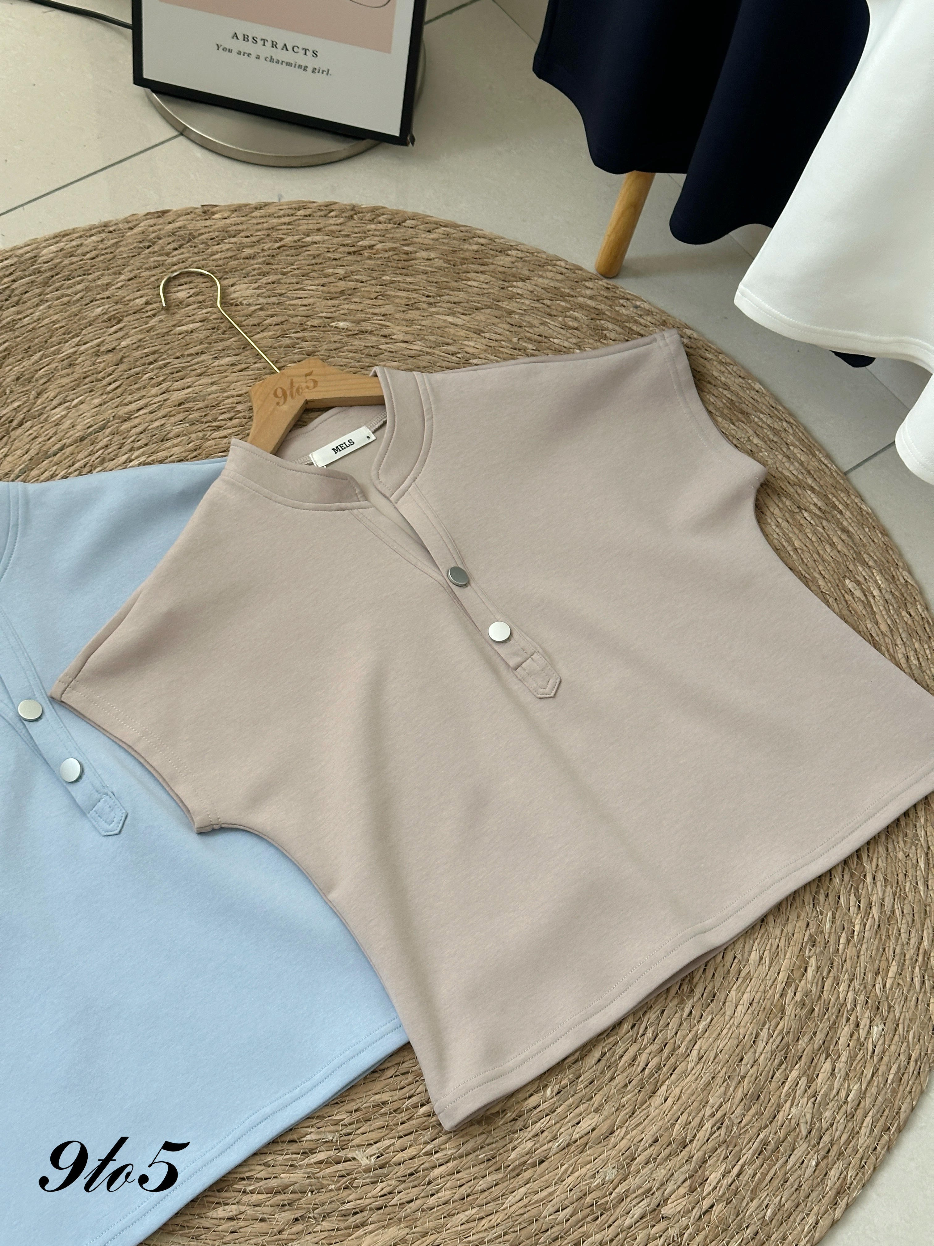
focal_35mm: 48
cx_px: 467
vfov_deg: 39.7
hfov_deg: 30.3
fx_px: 1727
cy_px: 623
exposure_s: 1/60
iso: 160
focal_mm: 6.86
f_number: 1.78
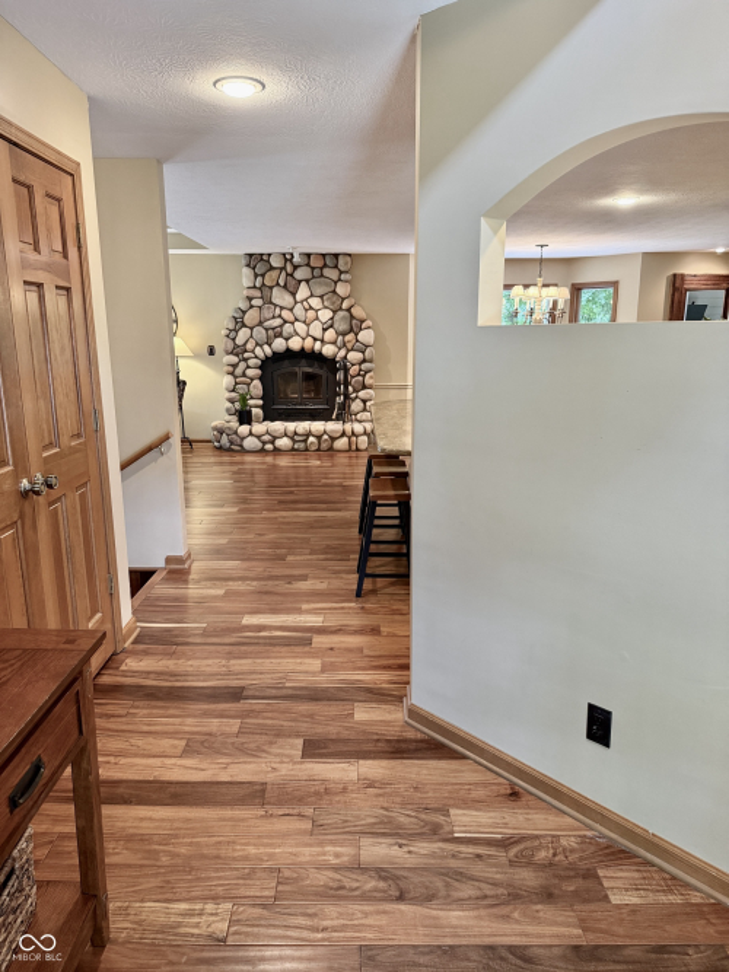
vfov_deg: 71.6
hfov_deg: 56.8
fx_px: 674
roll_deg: -0.1
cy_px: 486
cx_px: 364
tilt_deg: -13.0
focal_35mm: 24
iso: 250
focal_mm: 6.76
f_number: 1.78
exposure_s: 1/60
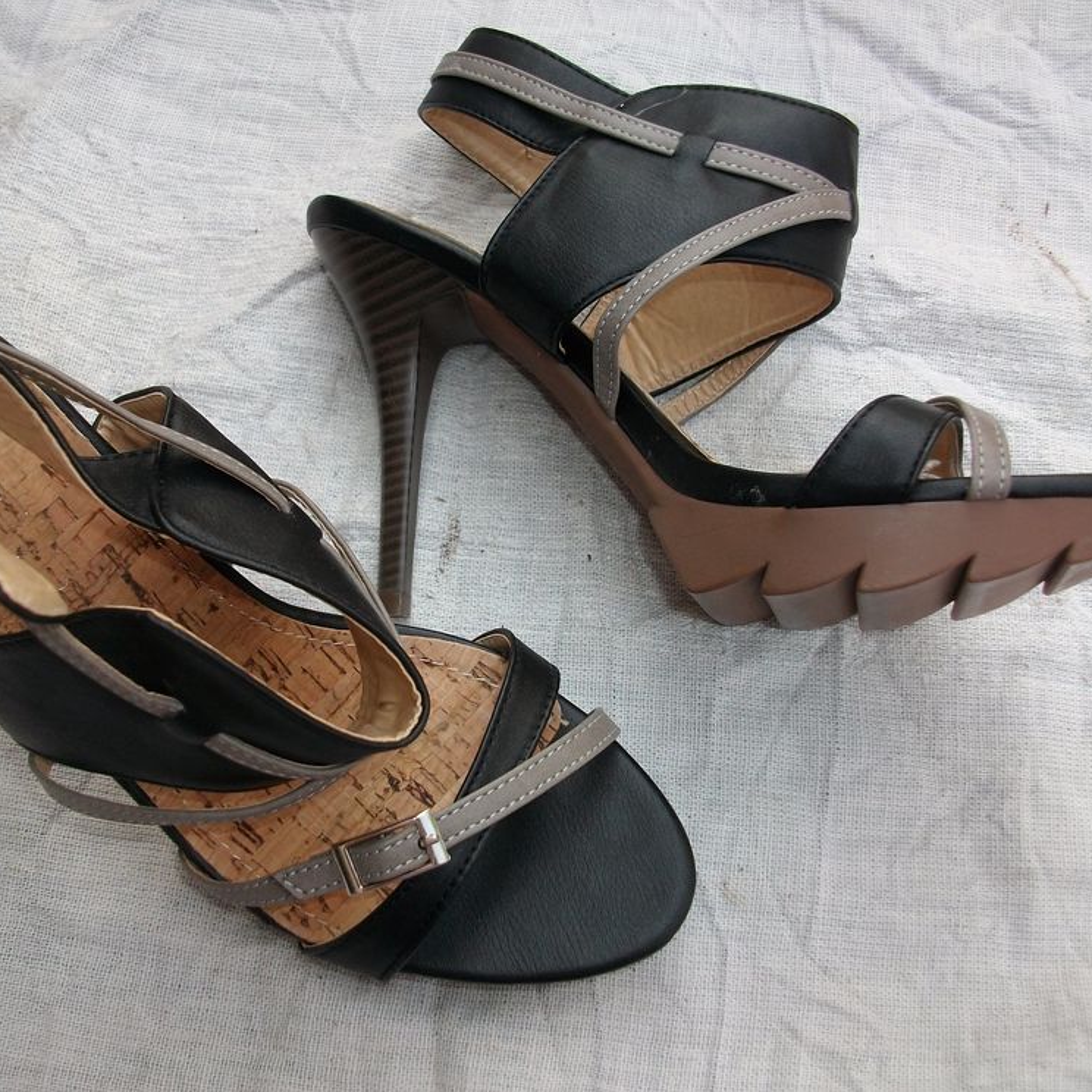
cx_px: 495
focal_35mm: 38
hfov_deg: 43.8
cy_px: 546
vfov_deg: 43.9
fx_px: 1356
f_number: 2.9
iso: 80
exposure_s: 1/226
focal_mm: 5.7
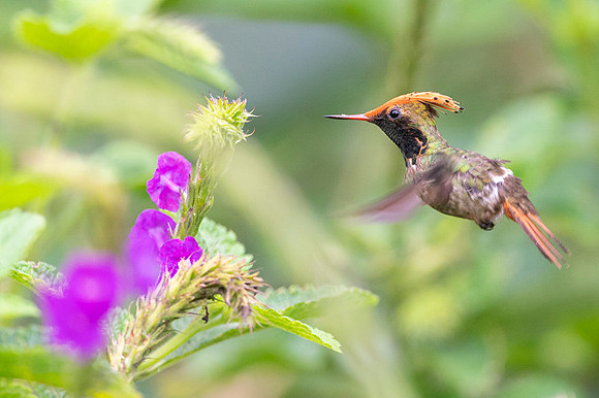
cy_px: 172
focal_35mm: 946
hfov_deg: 2.2
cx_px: 365
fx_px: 15732
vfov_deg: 1.5
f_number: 4
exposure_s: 1/1000
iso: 3200
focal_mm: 500
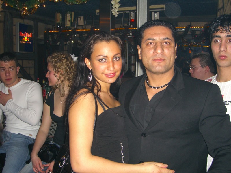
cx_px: 116
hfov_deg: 49.0
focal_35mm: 38
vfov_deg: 37.7
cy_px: 86
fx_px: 254
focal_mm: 7.9
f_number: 2.8
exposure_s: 1/60
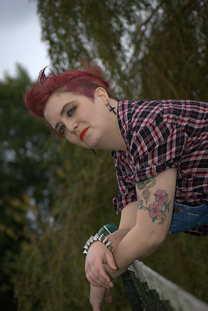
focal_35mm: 105
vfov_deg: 19.4
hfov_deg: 13.1
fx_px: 908
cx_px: 104
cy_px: 156
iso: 100
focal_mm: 70
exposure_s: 1/160
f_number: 4
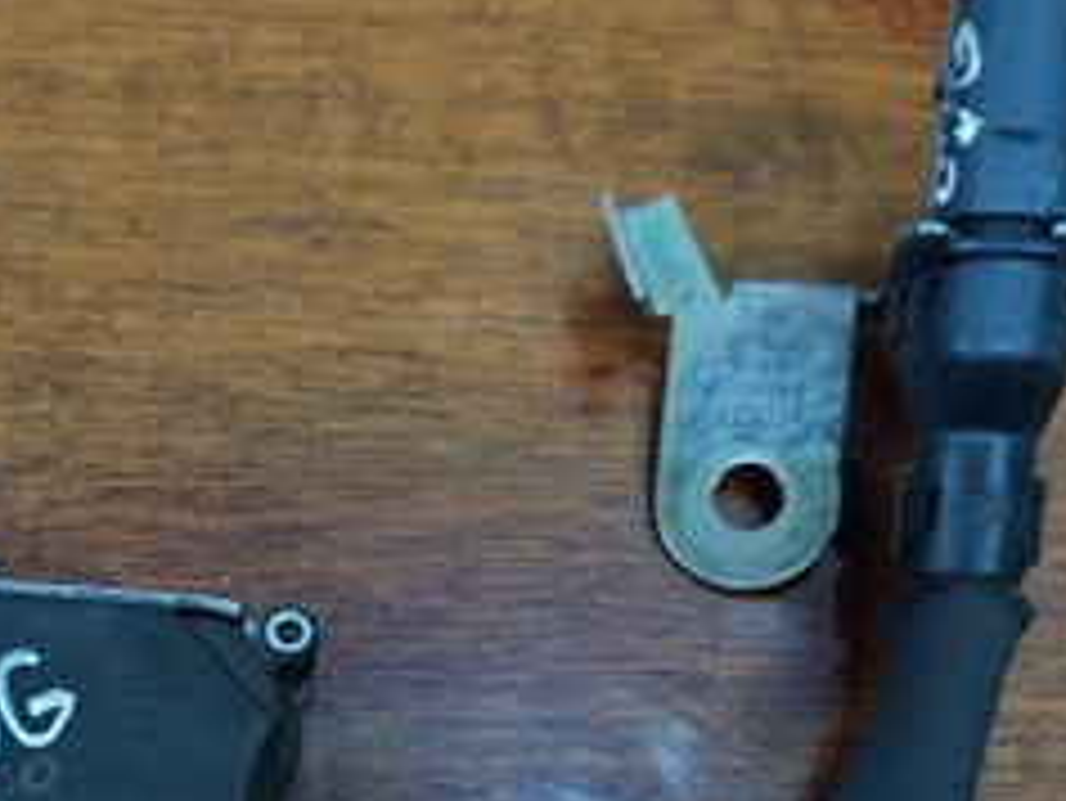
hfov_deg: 30.5
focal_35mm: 62
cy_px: 853
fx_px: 1910
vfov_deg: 22.5
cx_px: 229
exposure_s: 1/20
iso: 3200
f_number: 1.65
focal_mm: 6.19
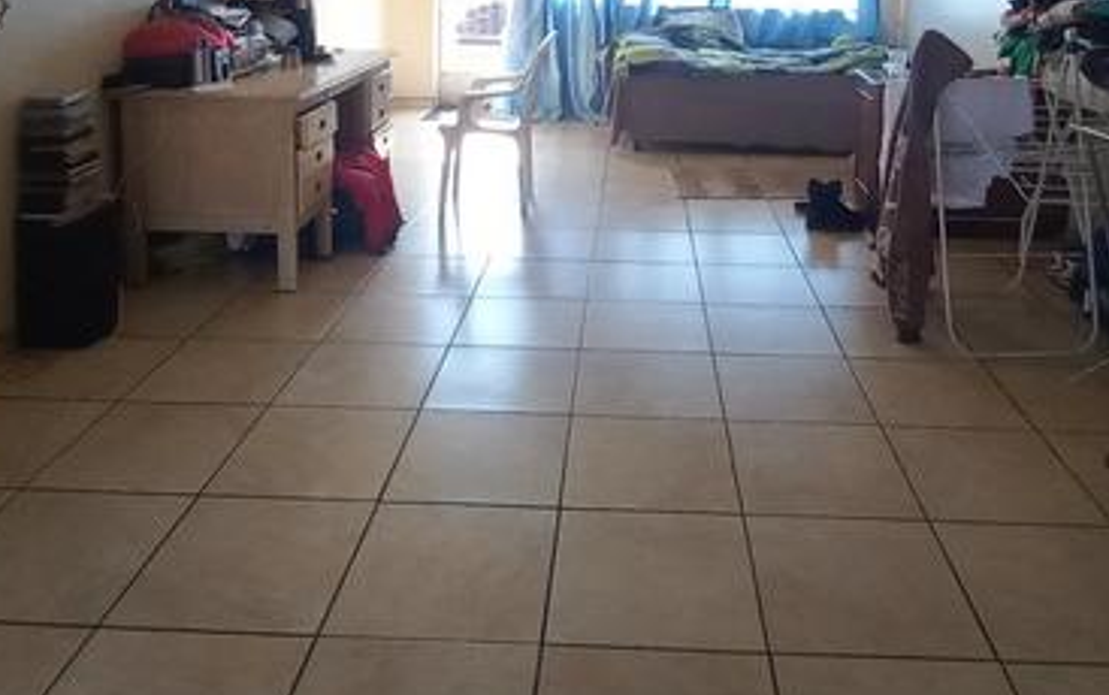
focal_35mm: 30
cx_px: 586
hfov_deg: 62.8
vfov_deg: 38.5
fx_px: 907
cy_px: 45
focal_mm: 1.42
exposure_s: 1/100
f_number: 2.2
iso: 100
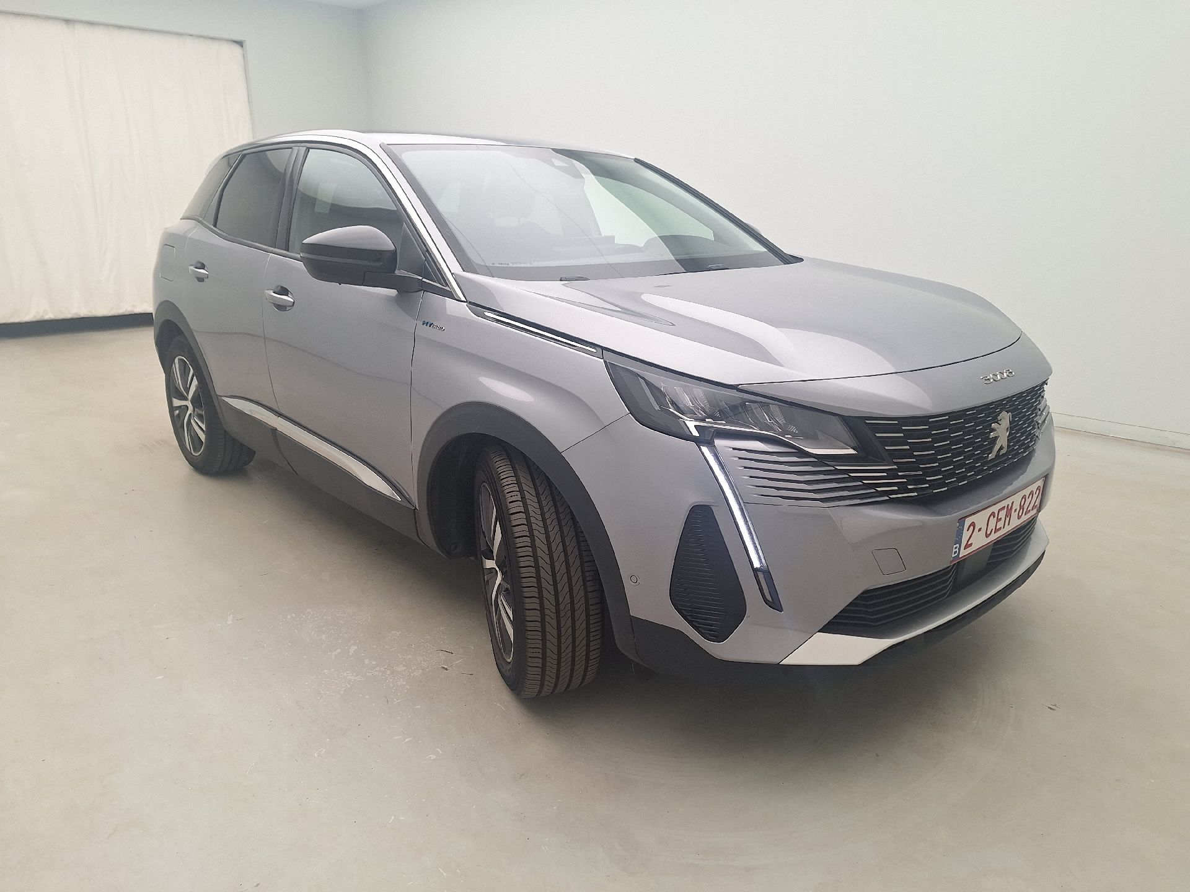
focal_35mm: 23
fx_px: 791
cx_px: 595
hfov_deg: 73.9
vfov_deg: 58.9
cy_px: 446
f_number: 1.8
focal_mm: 5.54
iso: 50
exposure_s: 1/100
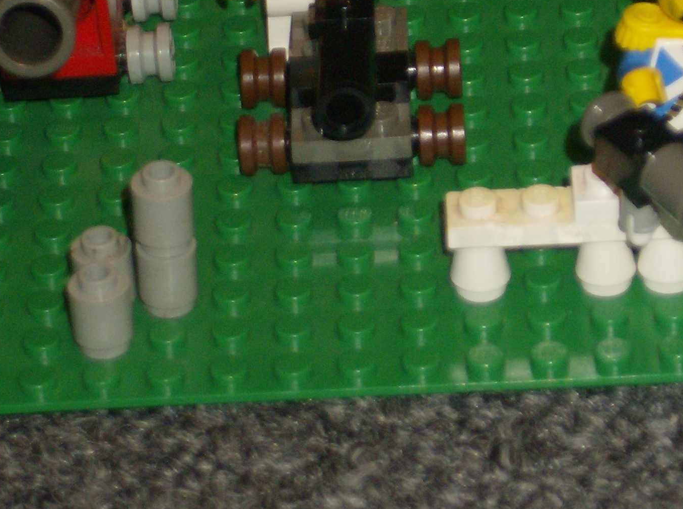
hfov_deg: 9.6
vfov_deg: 7.1
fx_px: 4076
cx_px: 319
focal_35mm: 207
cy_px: 130
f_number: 4.8
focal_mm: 18
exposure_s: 1/125
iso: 200
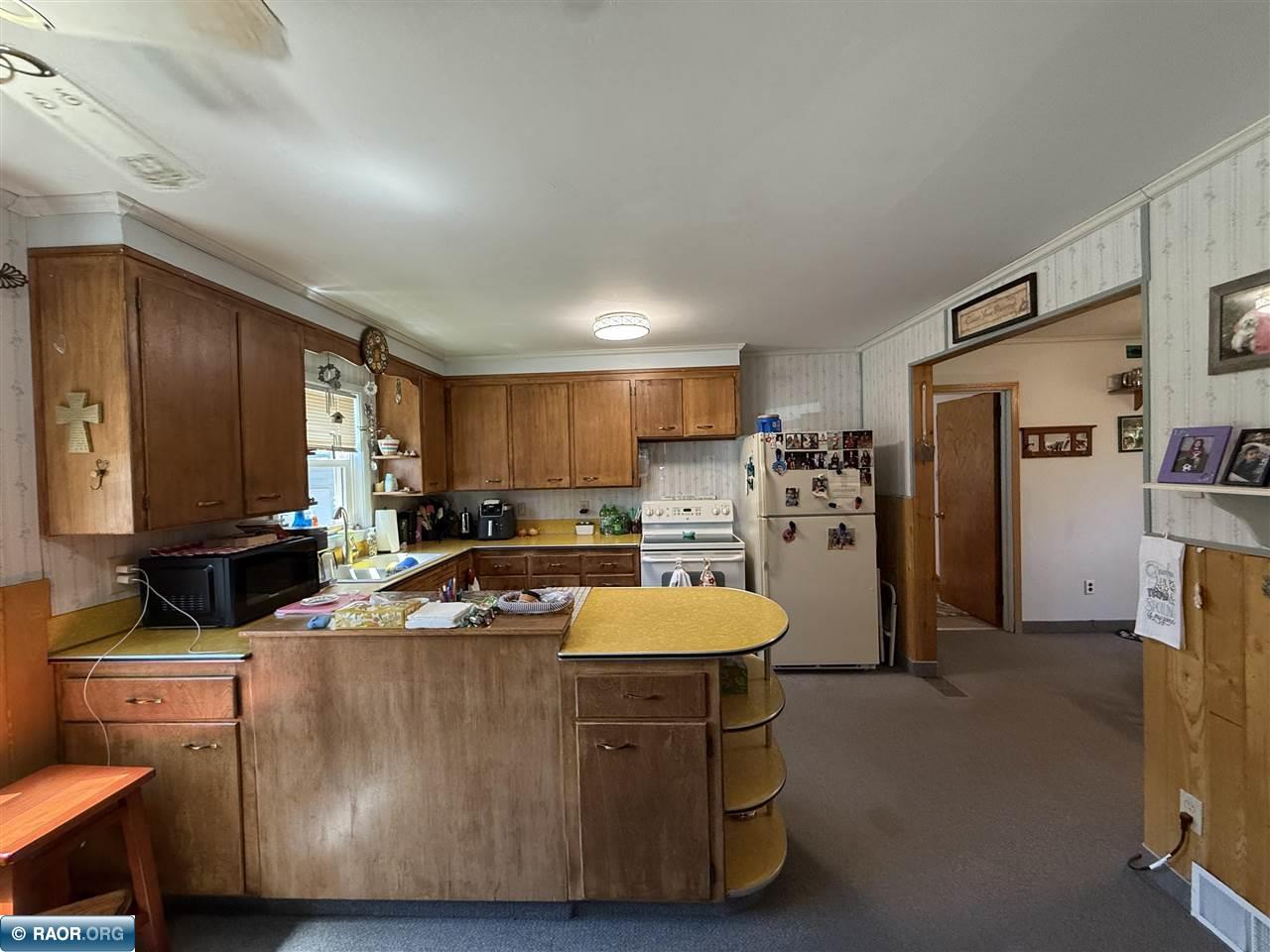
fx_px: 514
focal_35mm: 14
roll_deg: +1.4
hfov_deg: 102.1
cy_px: 476
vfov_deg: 85.7
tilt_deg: -1.8
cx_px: 635
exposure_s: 1/120
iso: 320
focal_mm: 2.22
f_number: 2.2
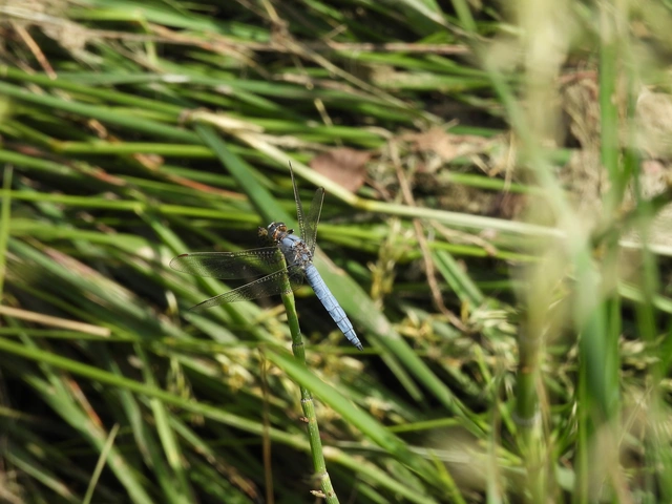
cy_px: 252
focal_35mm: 550
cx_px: 336
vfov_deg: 2.7
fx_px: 10677
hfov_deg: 3.6
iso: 100
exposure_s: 1/320
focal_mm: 98.1
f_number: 6.3
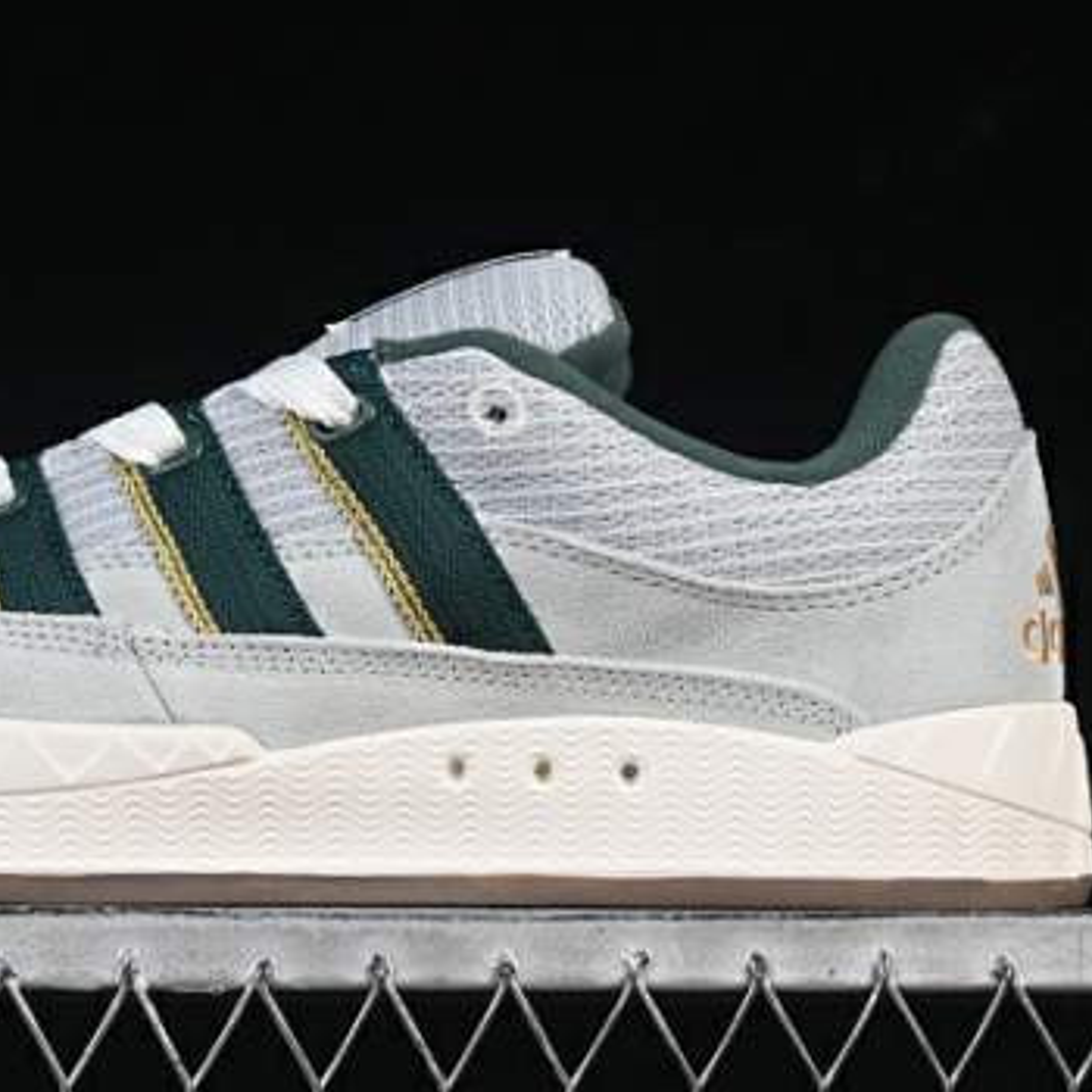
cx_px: 324
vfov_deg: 13.1
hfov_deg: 13.1
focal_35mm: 133
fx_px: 4747
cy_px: 434
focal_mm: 50
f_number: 8
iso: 160
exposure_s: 1/80
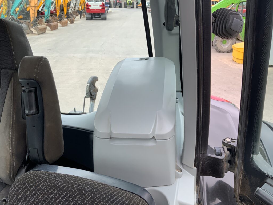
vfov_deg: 48.2
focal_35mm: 29
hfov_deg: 61.7
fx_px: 229
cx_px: 136
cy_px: 102
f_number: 1.8
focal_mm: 3
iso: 16
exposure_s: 1/216
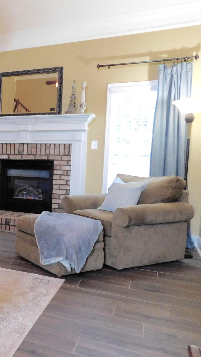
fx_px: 341
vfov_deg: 55.3
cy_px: 188
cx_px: -34
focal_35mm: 36
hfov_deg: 28.9
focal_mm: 4
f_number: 3
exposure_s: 1/10
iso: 400
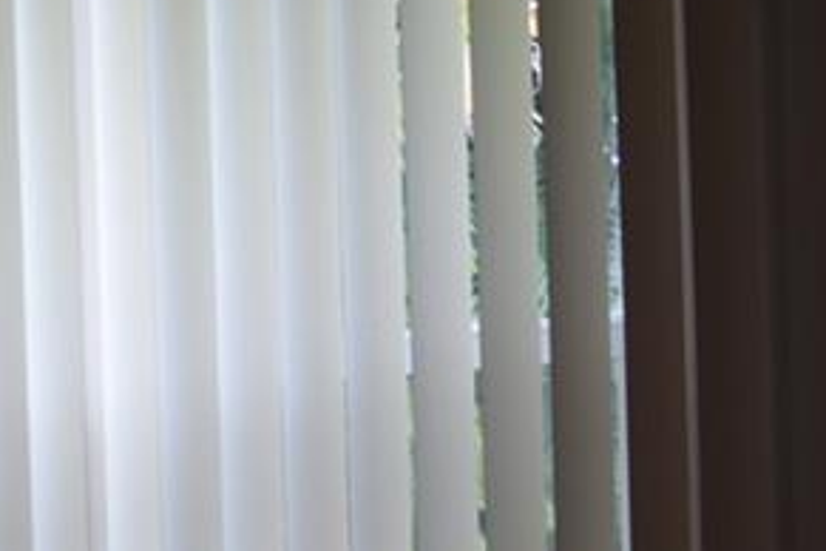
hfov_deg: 16.0
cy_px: 650
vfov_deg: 12.1
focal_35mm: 111
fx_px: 2541
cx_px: -593
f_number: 4.5
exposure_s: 1/80
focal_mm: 21
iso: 400
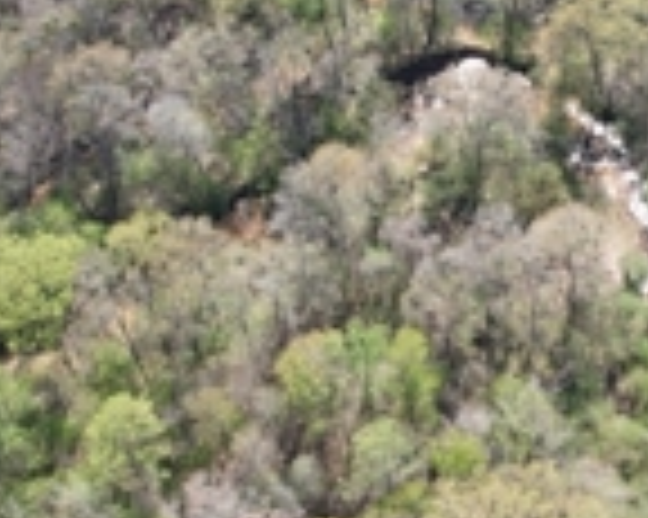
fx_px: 1112
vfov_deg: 26.2
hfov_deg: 31.2
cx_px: 569
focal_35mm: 58
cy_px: 261
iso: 110
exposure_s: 1/640
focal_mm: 8.38
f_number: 2.8
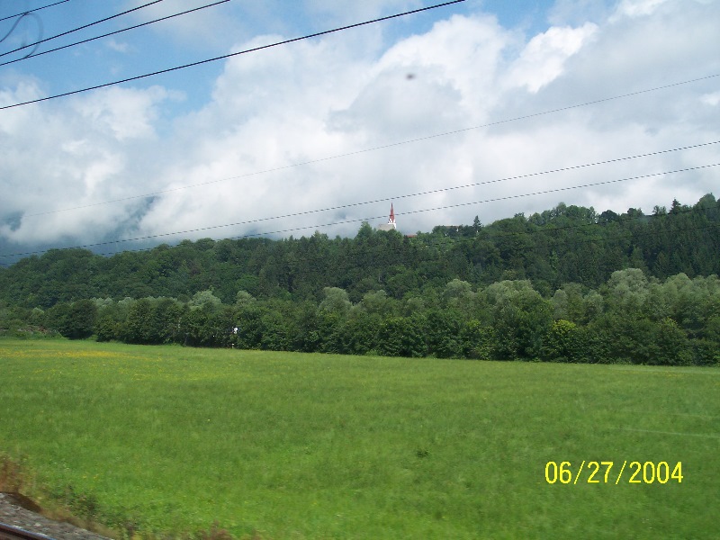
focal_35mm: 38
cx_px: 360
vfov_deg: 37.7
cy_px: 270
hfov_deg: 49.0
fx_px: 790
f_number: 4.8
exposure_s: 1/350
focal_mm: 8
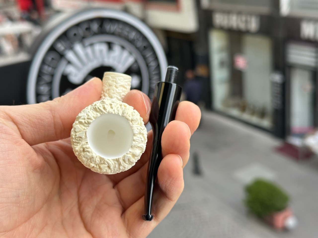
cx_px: 159
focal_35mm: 48
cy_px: 119
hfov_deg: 39.7
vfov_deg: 30.3
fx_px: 441
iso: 64
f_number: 1.78
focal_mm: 6.86
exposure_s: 1/348
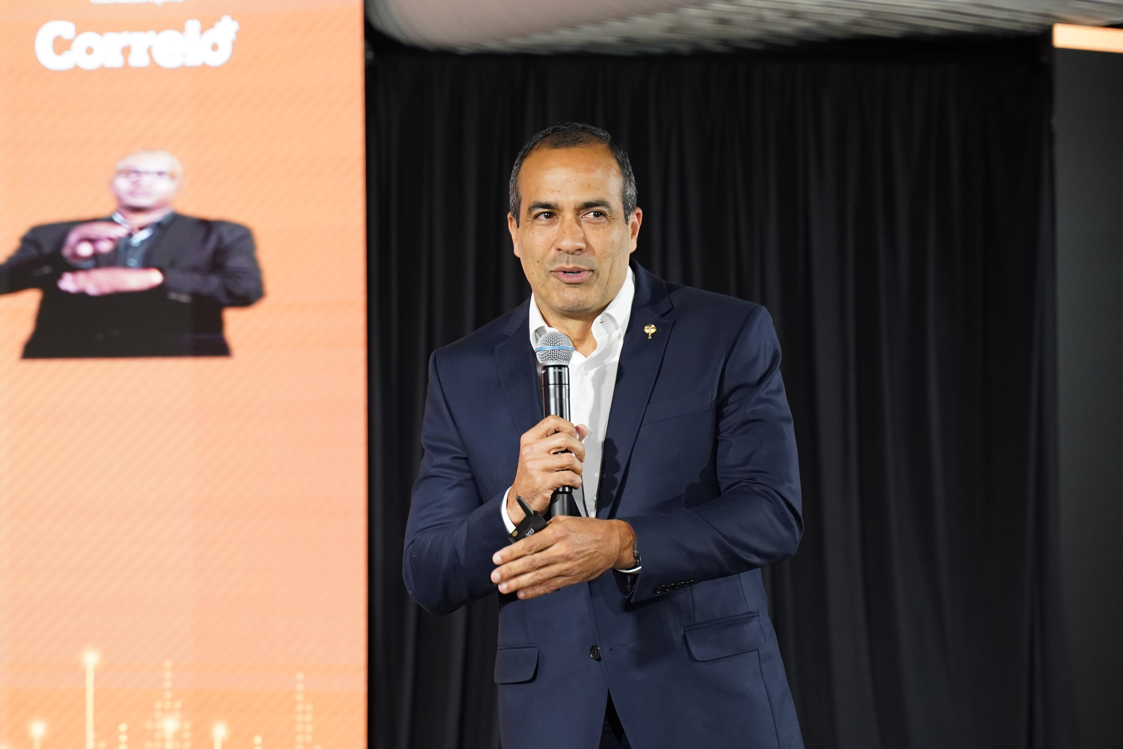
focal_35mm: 112
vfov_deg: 12.2
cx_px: 562
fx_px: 3494
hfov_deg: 18.3
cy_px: 374
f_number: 3.5
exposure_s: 1/320
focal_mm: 75
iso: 2500
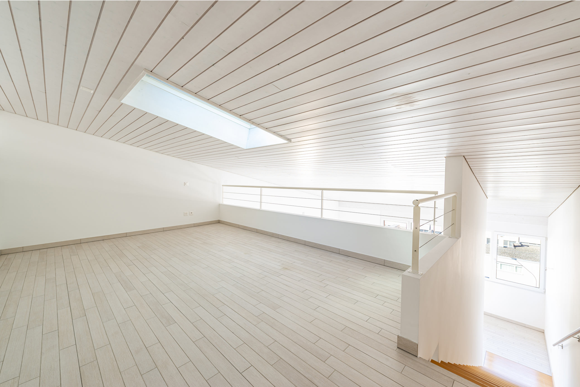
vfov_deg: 81.3
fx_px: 226
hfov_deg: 104.2
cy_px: 194
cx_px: 290
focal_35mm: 14
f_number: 9
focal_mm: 14
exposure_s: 1/2
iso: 100
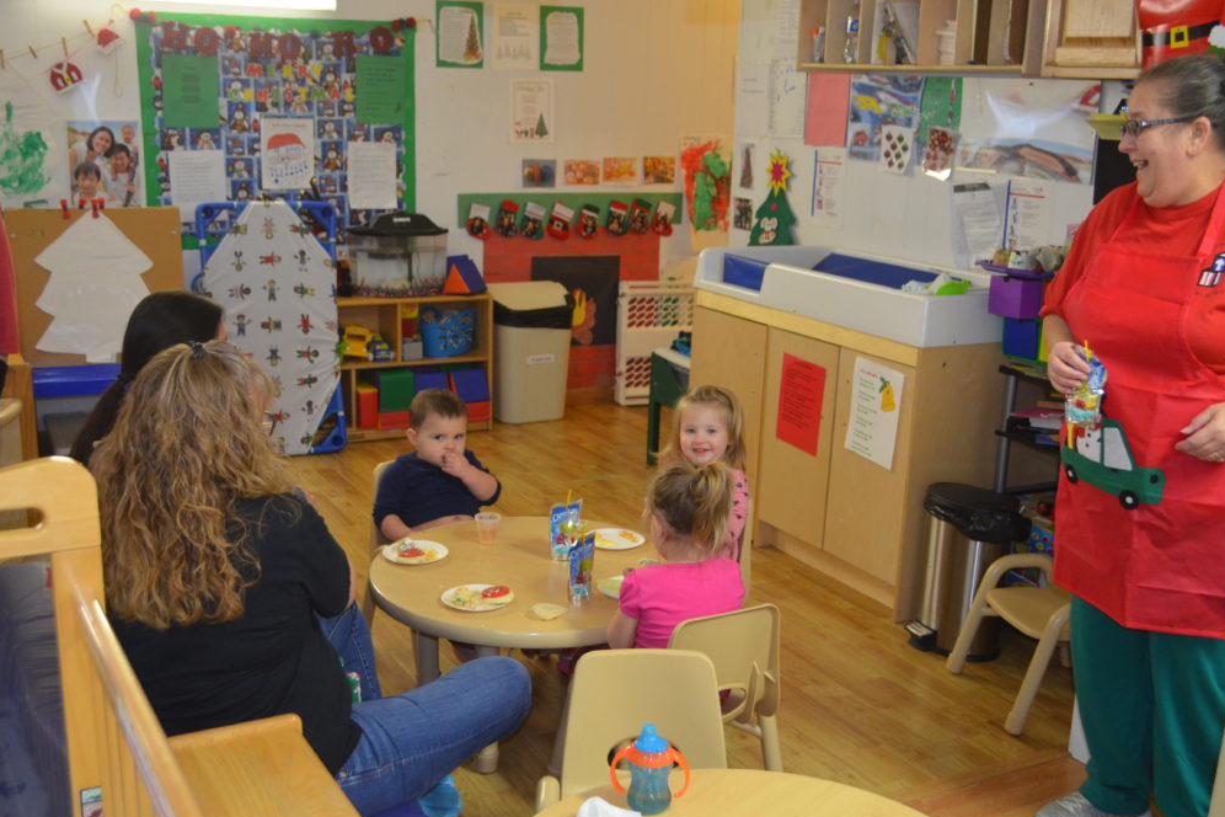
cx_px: 608
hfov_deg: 48.5
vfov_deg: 33.4
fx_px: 1361
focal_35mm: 40
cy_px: 416
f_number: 4.2
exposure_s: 1/60
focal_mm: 26
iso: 1250
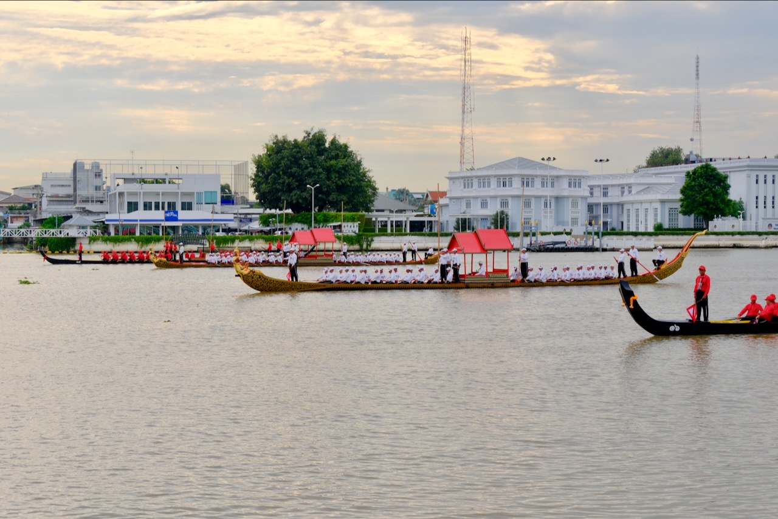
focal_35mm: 59
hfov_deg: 33.9
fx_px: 1275
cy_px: 260
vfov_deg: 23.0
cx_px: 389
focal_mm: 39.6
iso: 250
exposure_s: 1/800
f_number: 5.6
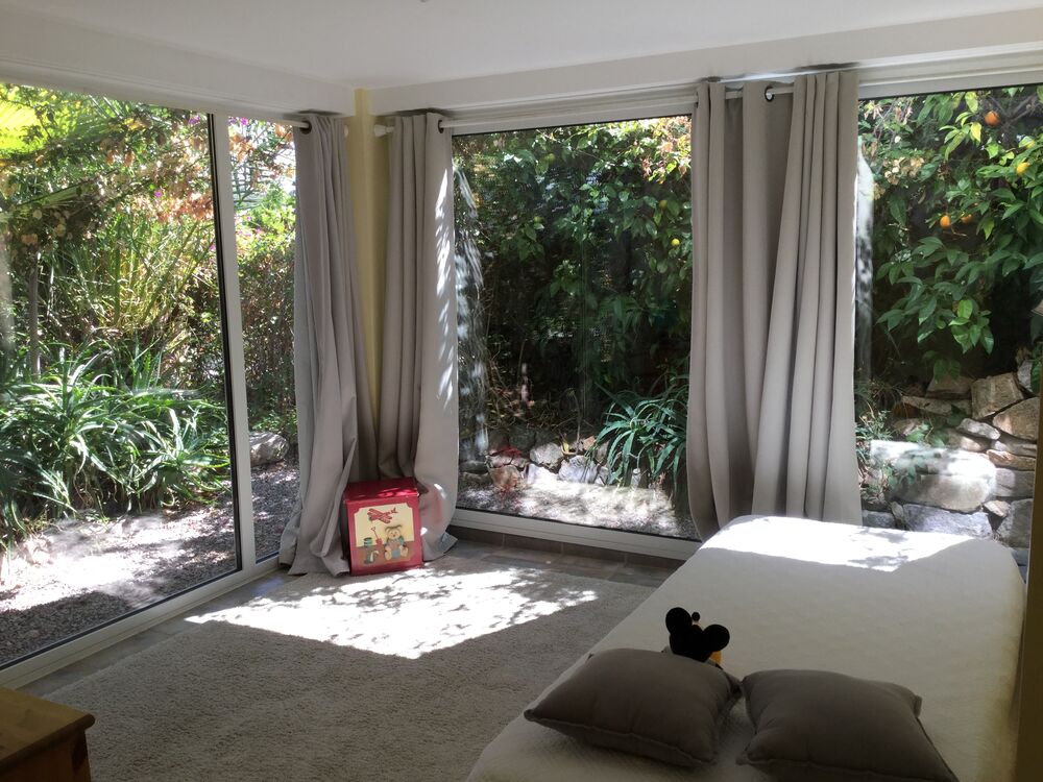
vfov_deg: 45.4
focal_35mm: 31
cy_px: 391
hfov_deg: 58.4
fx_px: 934
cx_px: 522
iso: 25
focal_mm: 3.3
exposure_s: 1/110
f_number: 2.4
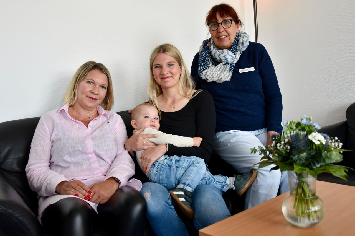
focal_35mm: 36
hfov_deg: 53.1
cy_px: 118
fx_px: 355
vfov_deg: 36.9
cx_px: 178
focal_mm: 24
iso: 800
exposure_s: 1/80
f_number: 4.5
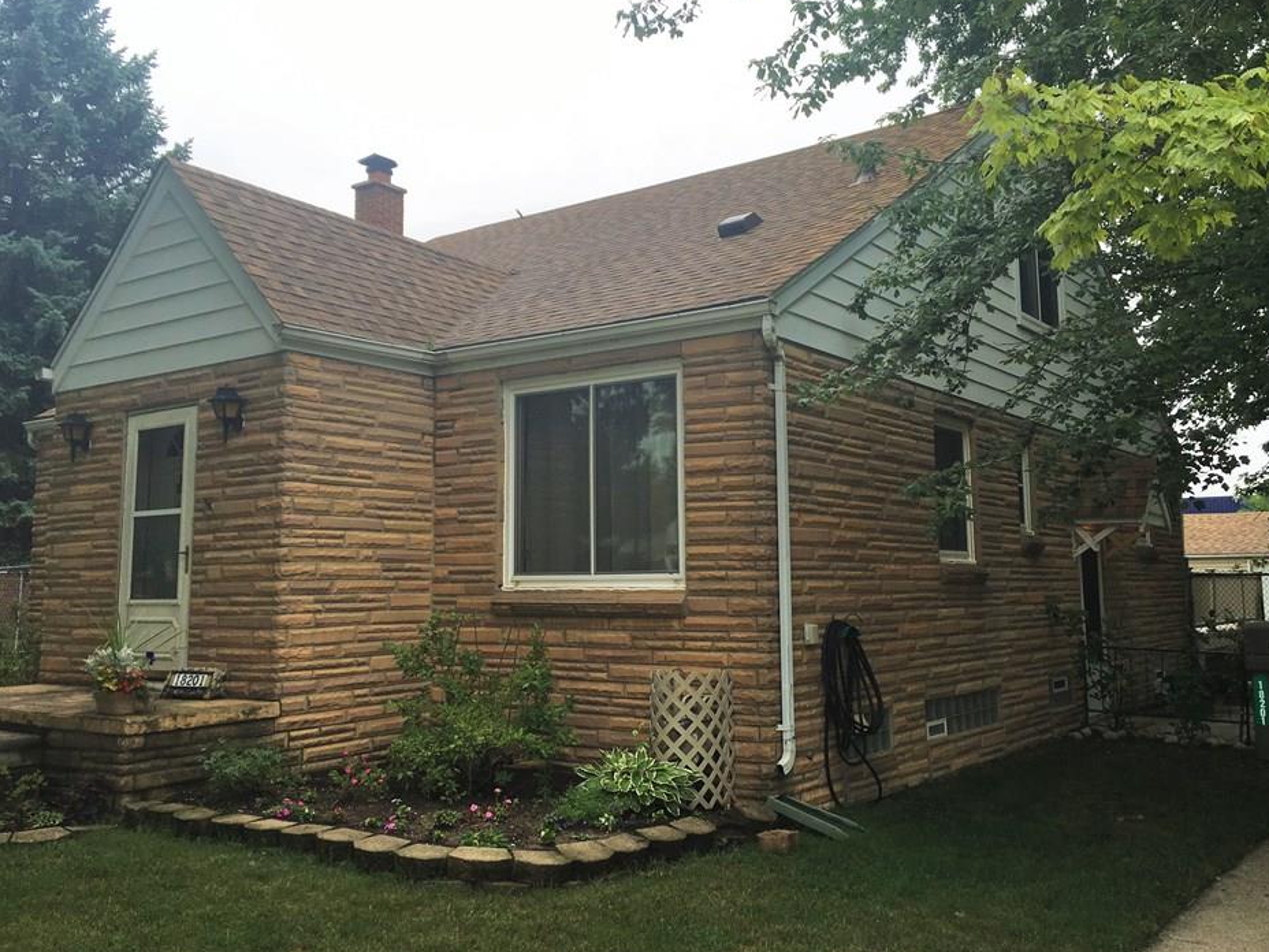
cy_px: 462
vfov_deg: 44.2
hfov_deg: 56.8
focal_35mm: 32
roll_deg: -0.5
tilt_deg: +6.9
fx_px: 1173
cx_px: 676
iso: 25
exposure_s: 1/530
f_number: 2.2
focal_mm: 4.15
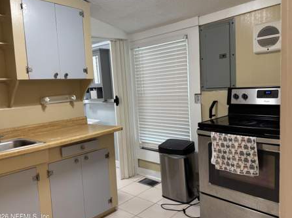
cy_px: 109
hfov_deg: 63.5
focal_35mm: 28
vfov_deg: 49.6
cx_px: 145
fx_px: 236
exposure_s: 1/60
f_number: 1.6
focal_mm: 5.96
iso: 125
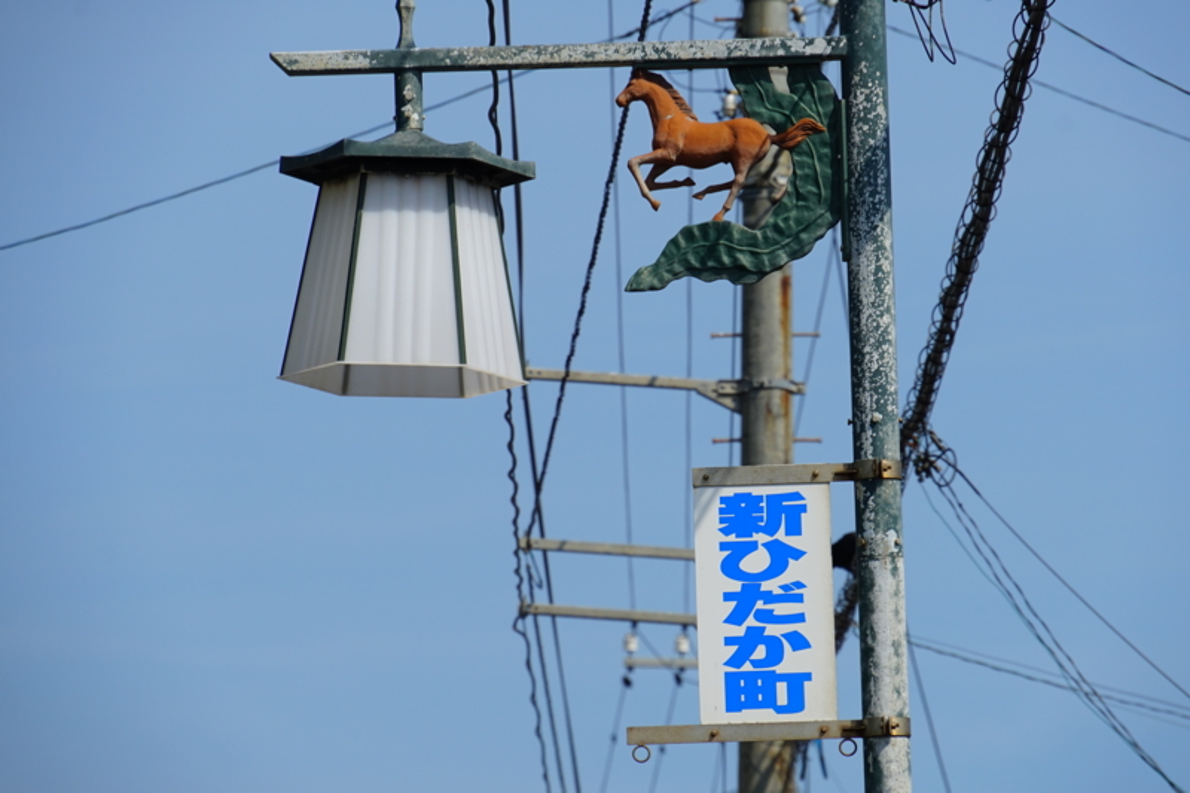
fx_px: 9914
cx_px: 595
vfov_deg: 4.6
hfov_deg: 6.9
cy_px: 396
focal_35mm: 300
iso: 100
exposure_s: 1/350
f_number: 9.5
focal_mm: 200
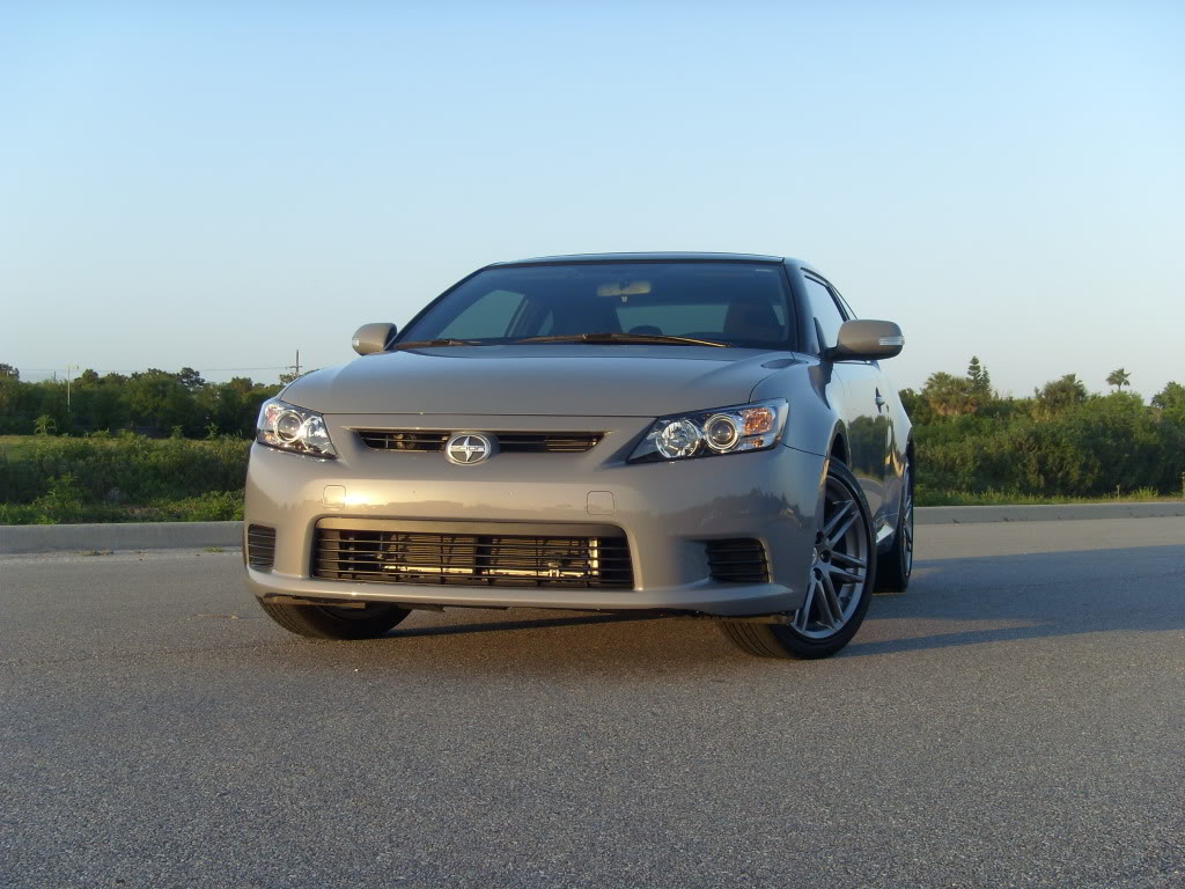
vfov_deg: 29.1
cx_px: 592
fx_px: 1712
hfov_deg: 38.2
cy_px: 444
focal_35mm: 50
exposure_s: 1/250
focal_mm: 8.2
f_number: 3.9
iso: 80
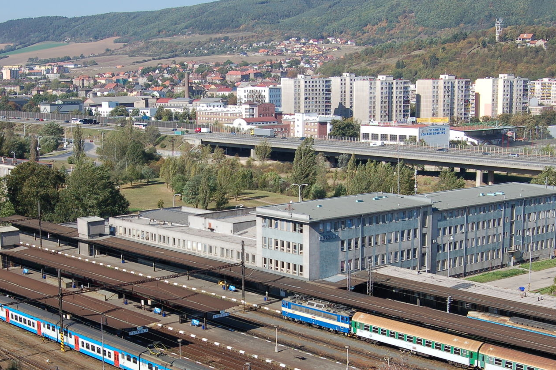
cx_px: 229
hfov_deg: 31.4
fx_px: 988
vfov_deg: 21.1
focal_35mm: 64
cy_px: 261
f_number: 9
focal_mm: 28
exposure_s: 1/320
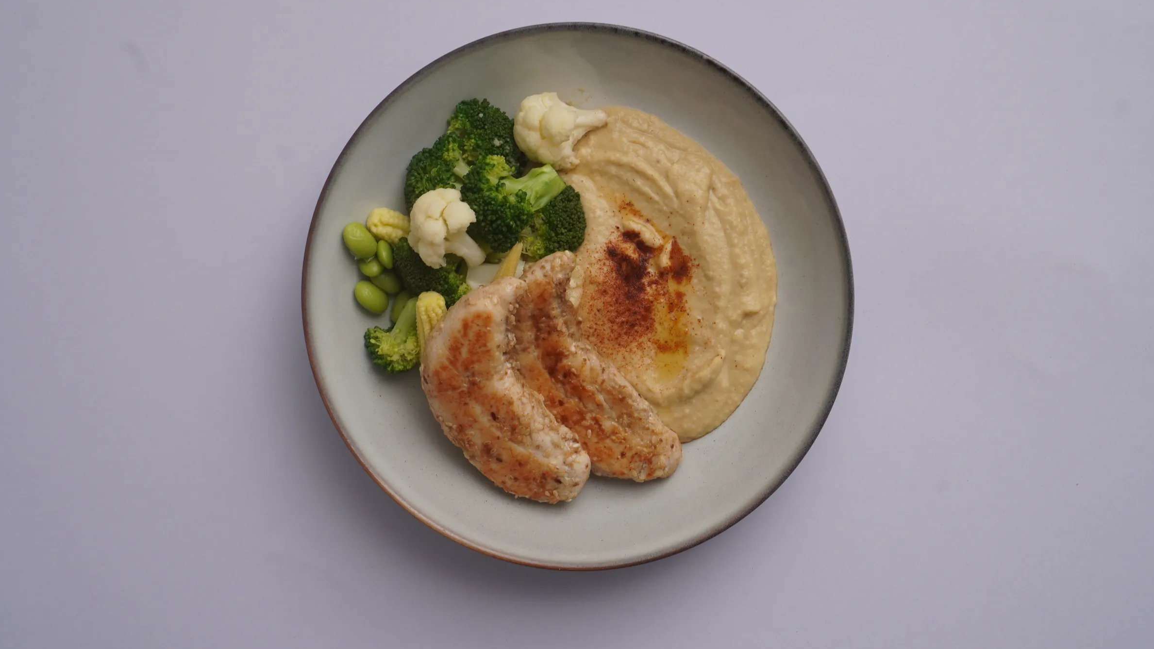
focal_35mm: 56
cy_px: 290
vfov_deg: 21.6
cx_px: 579
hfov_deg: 37.5
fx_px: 1699
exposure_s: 1/6
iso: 200
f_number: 11
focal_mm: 35
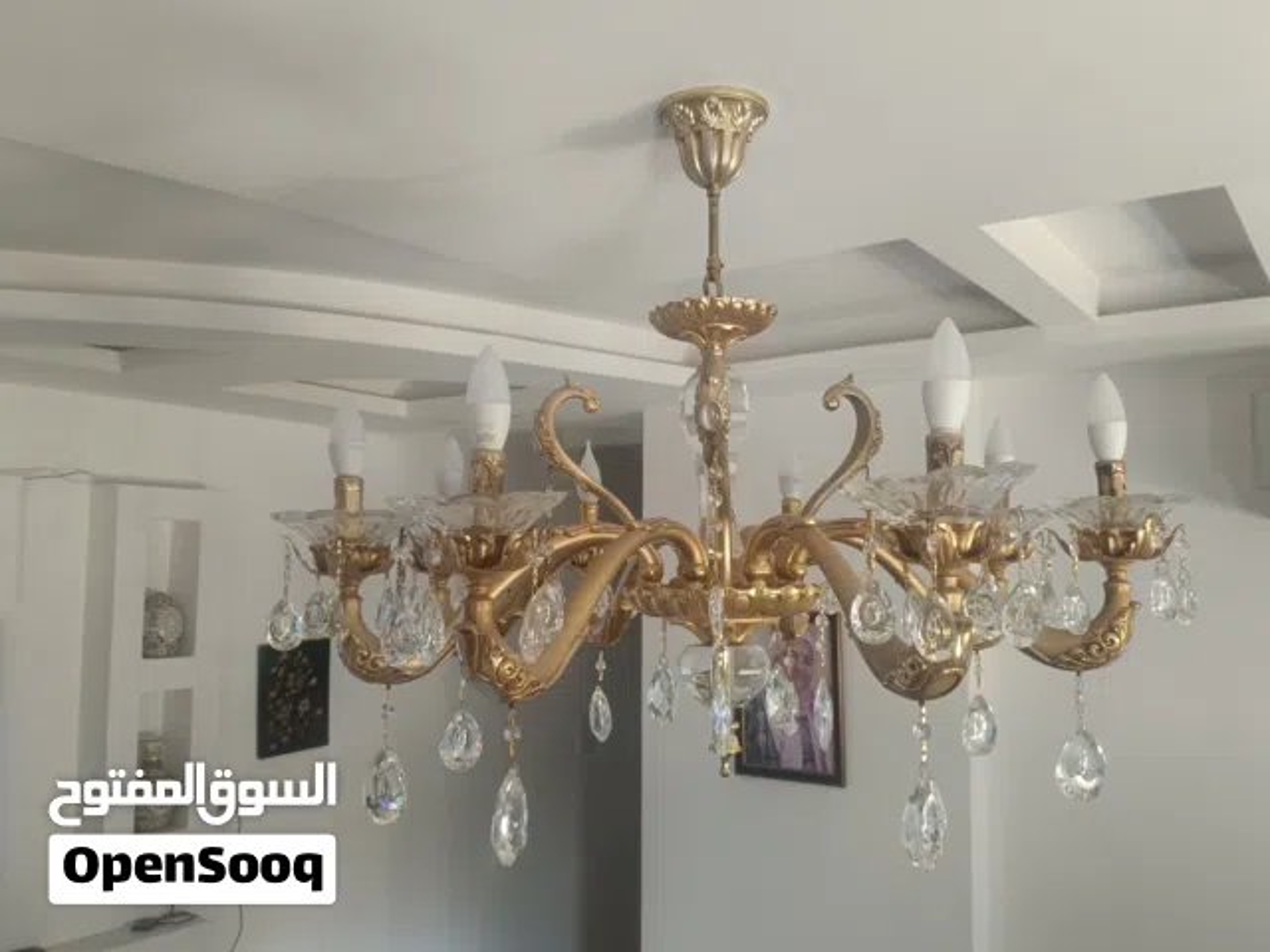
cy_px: 476
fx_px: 1064
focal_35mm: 29
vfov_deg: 48.2
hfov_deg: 61.7
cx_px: 635
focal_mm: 4.84
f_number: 1.8
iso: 1250
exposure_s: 1/50
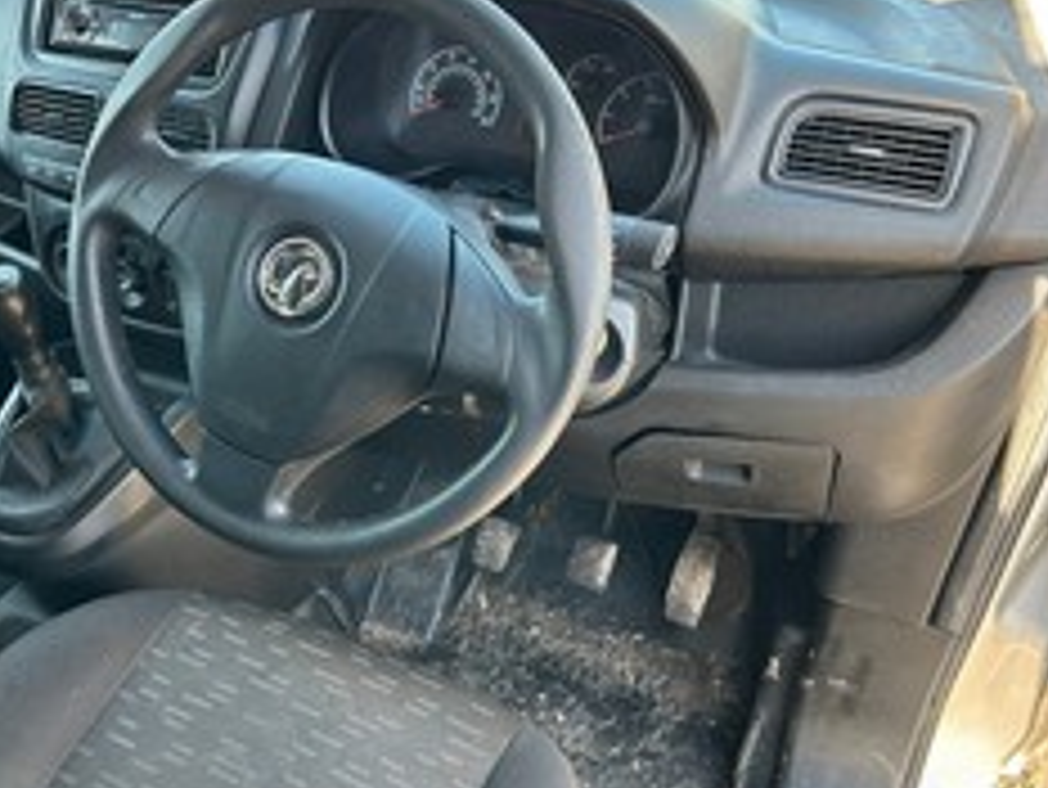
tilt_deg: -34.2
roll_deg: +1.1
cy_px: 410
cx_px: 346
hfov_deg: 47.0
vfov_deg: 36.8
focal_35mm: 39
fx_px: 1181
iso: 125
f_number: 1.5
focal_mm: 5.7
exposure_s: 1/121
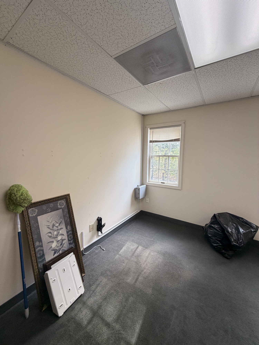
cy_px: 172
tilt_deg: -6.6
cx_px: 130
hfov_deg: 85.7
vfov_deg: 102.1
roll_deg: -0.7
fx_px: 140
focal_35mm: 14
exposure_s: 1/120
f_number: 2.2
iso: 160
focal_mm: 2.22
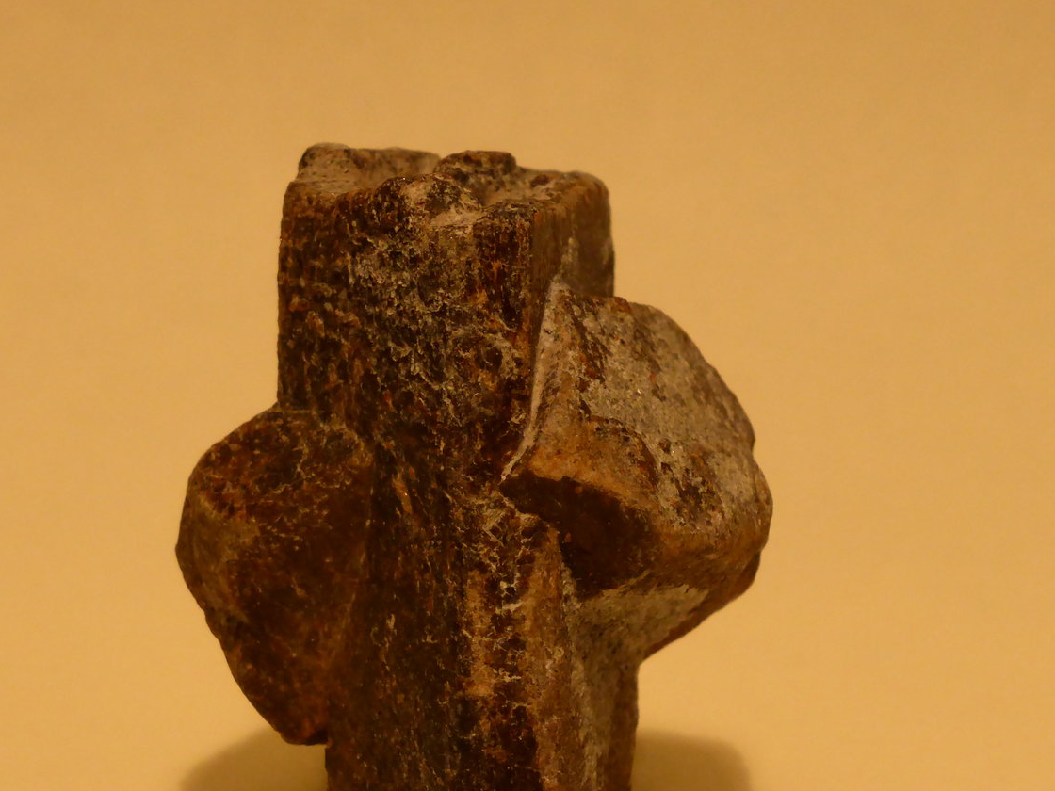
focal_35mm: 130
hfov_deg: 15.2
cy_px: 489
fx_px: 3962
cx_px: 479
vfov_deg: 11.4
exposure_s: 1/60
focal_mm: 15.1
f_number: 5.2
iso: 400
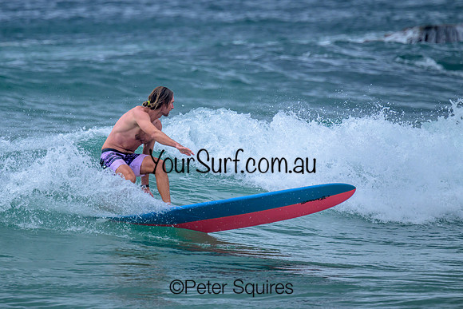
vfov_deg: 1.8
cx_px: 153
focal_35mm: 767
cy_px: 97
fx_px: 9872
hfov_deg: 2.7
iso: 800
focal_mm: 560
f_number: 8
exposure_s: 1/2000
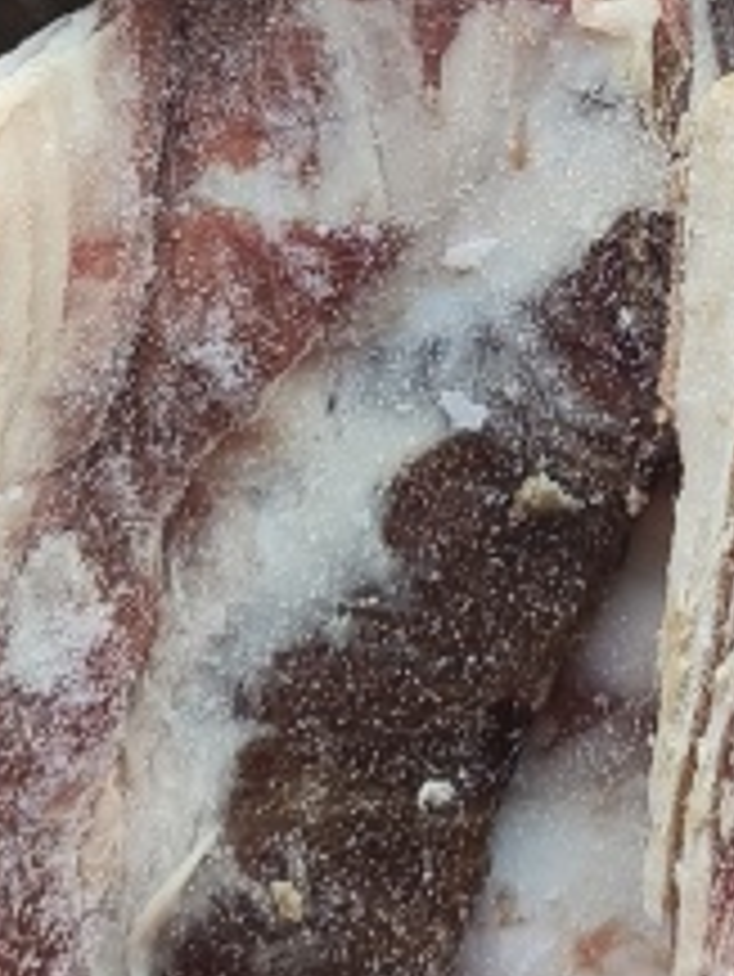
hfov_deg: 13.1
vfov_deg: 16.6
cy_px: -205
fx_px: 3192
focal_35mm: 113
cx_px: 581
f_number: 1.75
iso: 492
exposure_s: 1/100
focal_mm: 5.5
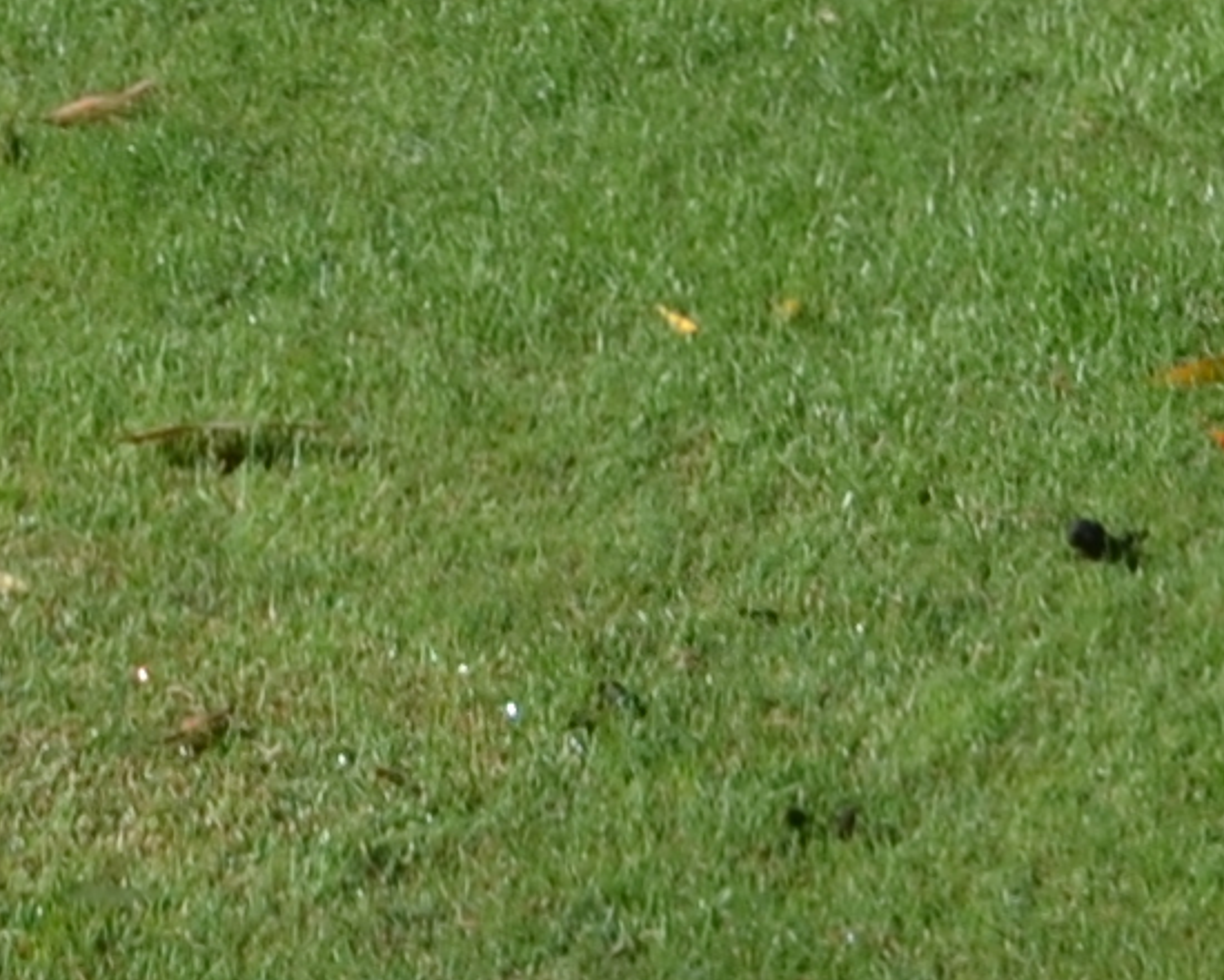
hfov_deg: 5.8
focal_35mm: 327
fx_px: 11846
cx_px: -899
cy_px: -2642
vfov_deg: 4.4
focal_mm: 26
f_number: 8
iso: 100
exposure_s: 1/250
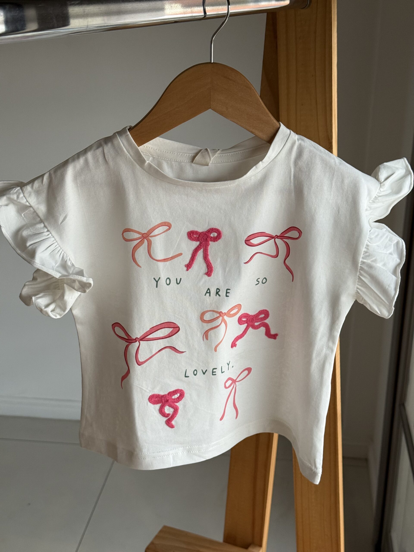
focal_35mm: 48
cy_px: 276
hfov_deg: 30.3
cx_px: 207
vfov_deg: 39.7
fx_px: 765
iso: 160
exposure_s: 1/60
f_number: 1.78
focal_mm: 6.76
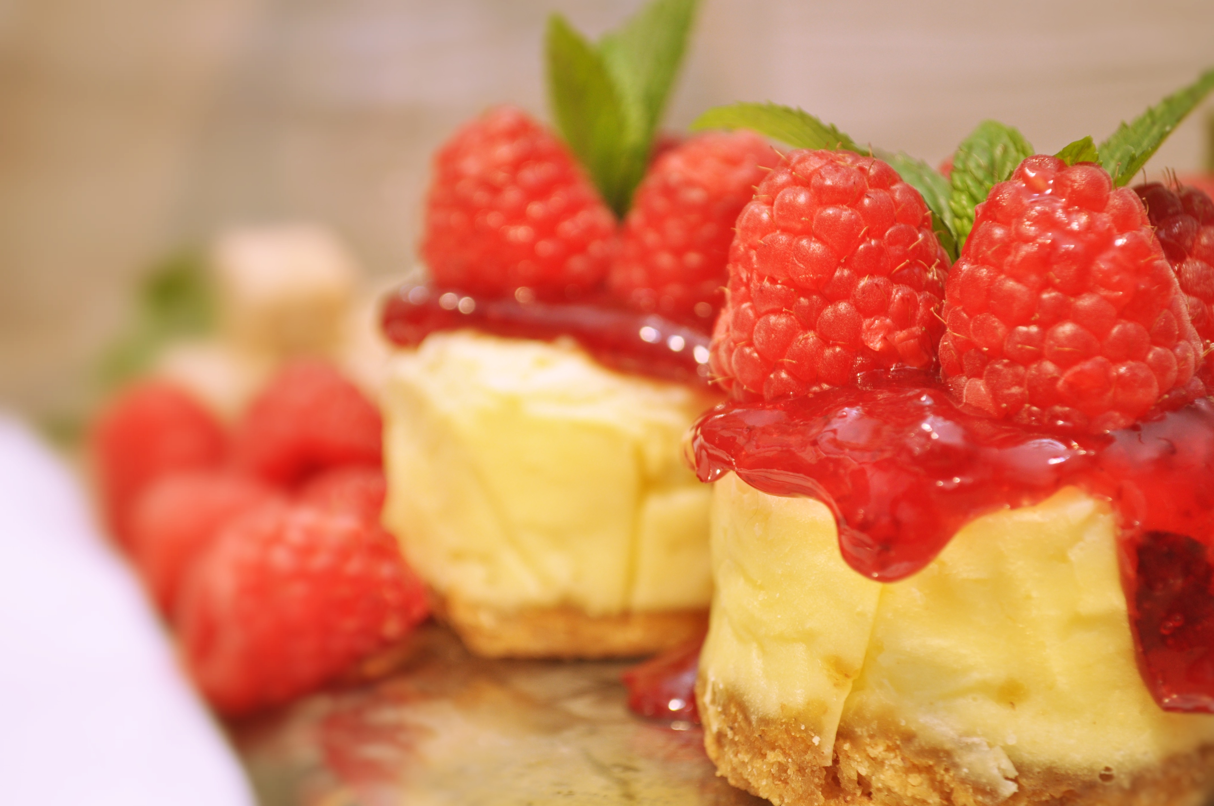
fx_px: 2627
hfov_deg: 26.0
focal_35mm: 78
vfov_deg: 17.4
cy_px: 403
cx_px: 607
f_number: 5.6
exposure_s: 1/125
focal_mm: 52
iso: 360
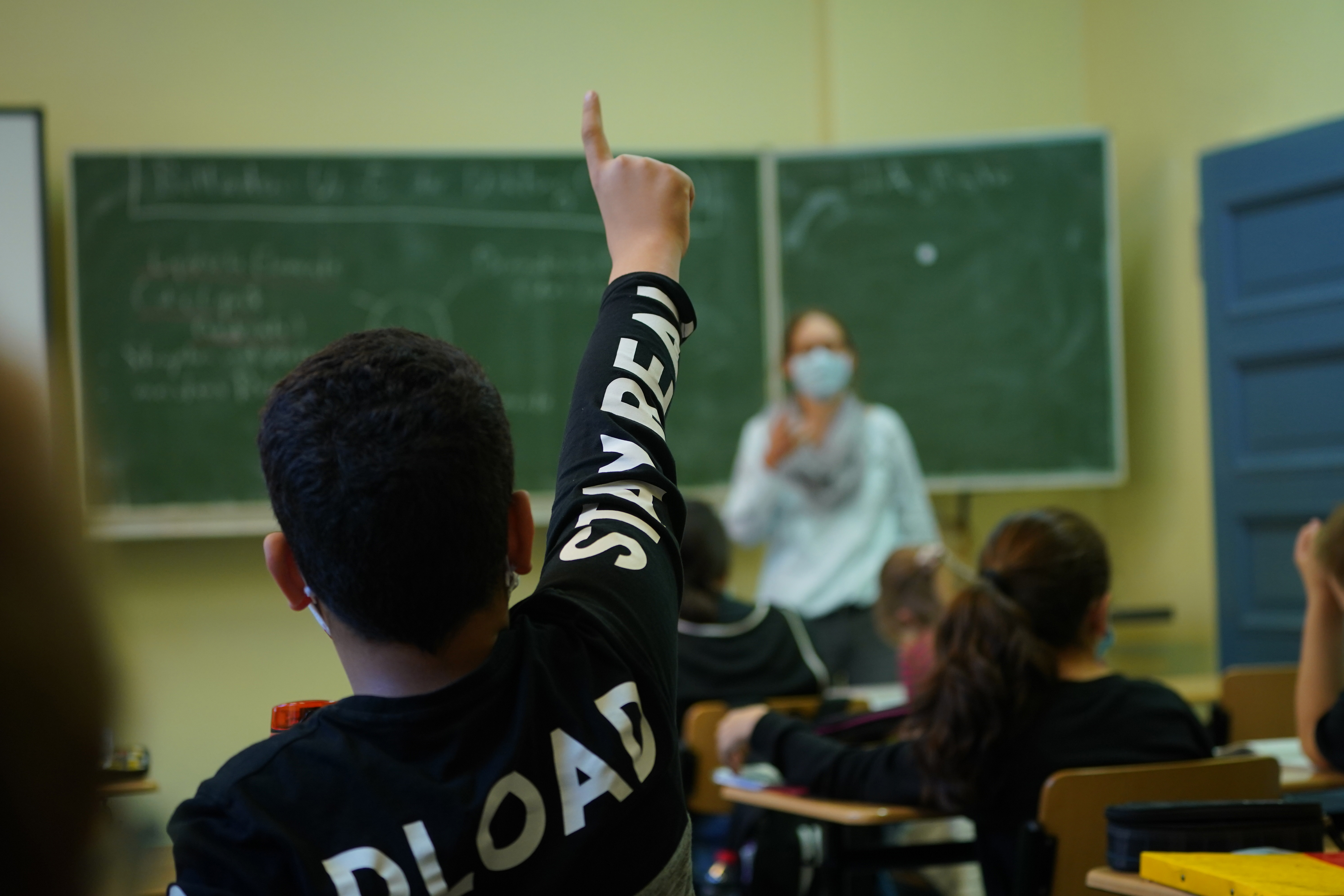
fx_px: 2837
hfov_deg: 26.7
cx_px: 672
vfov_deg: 17.9
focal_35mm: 76
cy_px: 448
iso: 1250
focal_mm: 76
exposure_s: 1/160
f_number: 4
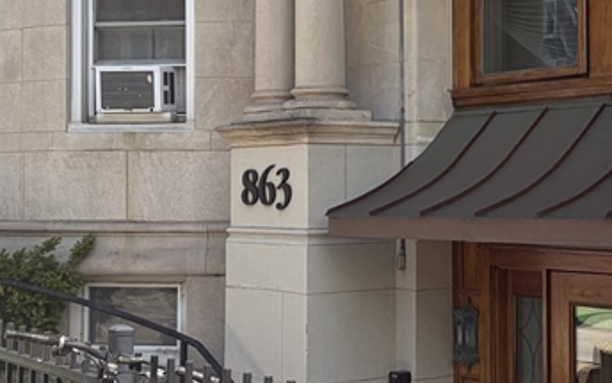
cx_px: 438
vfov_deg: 15.9
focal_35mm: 82
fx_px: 1368
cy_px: 128
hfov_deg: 25.0
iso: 50
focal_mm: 5.96
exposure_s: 1/1311
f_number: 1.6
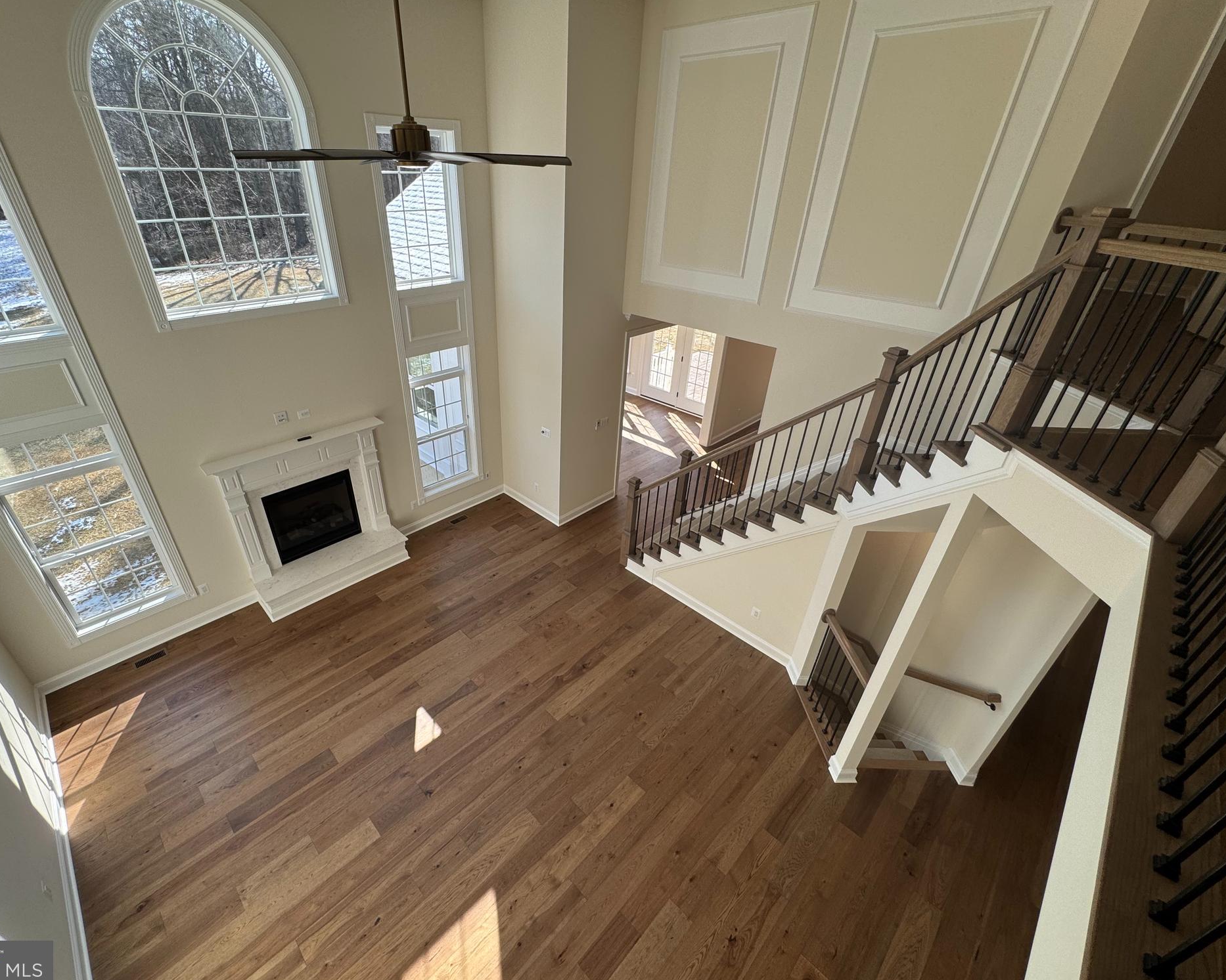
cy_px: 490
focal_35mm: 15
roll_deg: -1.1
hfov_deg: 96.6
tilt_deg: -30.8
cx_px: 562
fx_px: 544
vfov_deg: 84.0
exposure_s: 1/233
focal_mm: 2.22
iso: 40
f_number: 2.2
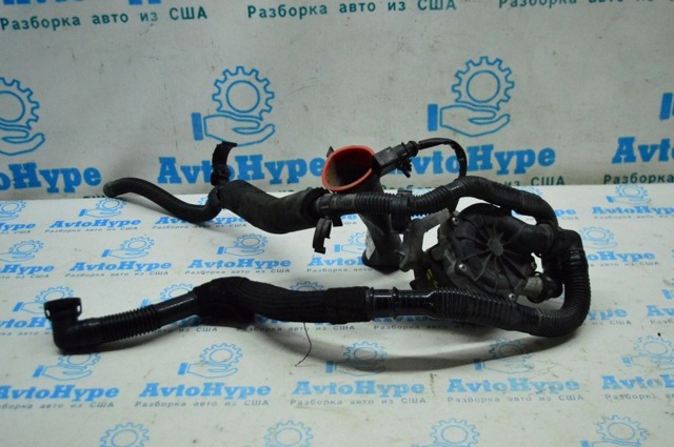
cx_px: 337
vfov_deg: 29.8
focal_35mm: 45
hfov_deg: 43.7
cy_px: 224
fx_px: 841
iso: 6400
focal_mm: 30
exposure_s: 1/1000
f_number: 4.2
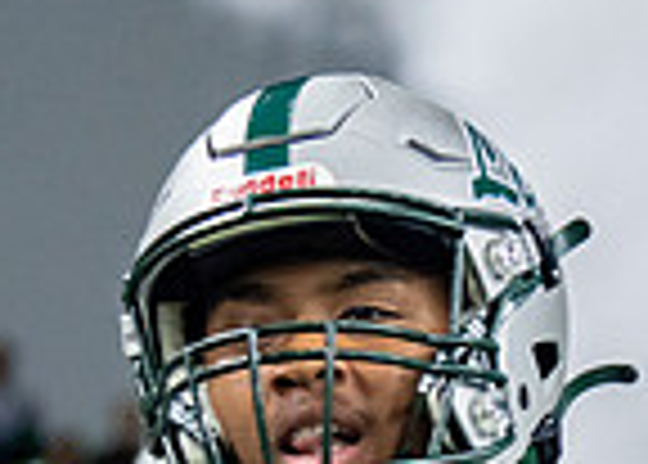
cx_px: 896
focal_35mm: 398
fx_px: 7328
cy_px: 980
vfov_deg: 3.6
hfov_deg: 5.0
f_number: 2.8
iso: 1600
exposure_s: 1/1000
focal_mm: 70
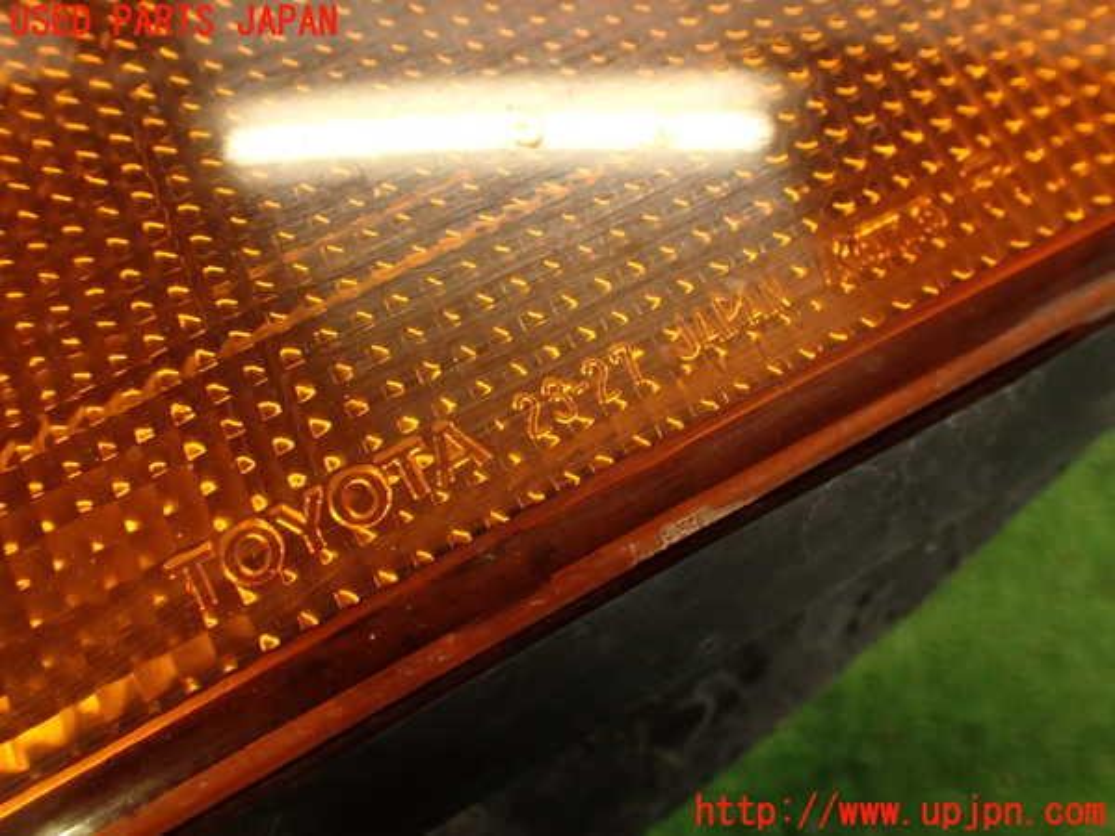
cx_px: 558
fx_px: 1031
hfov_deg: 56.8
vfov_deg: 44.2
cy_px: 418
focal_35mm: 32
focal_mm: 5.79
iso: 250
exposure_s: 1/30
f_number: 2.4
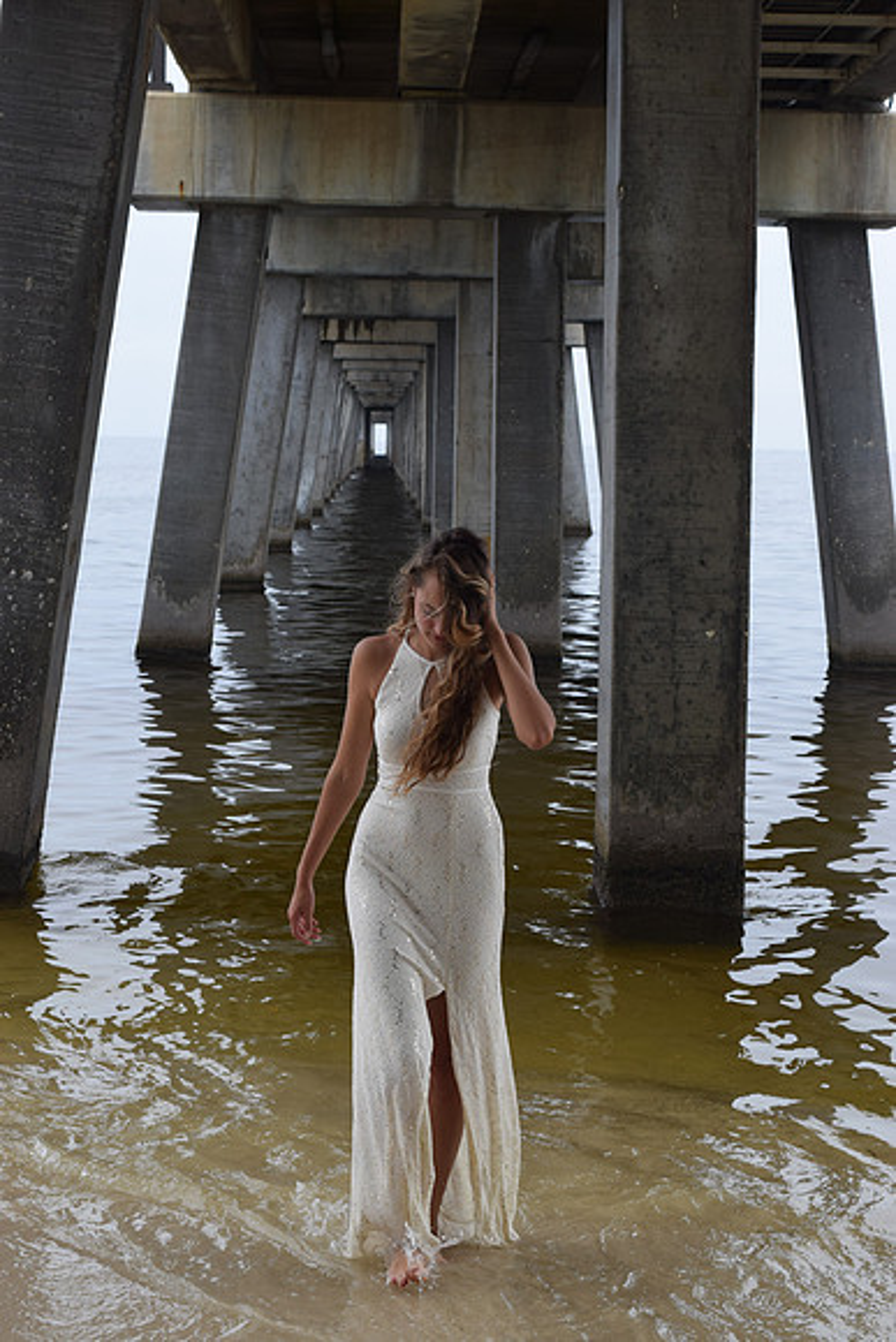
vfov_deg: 31.9
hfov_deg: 21.6
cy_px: 671
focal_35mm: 63
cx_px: 448
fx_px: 2350
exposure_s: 1/250
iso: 250
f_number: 8
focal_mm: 42
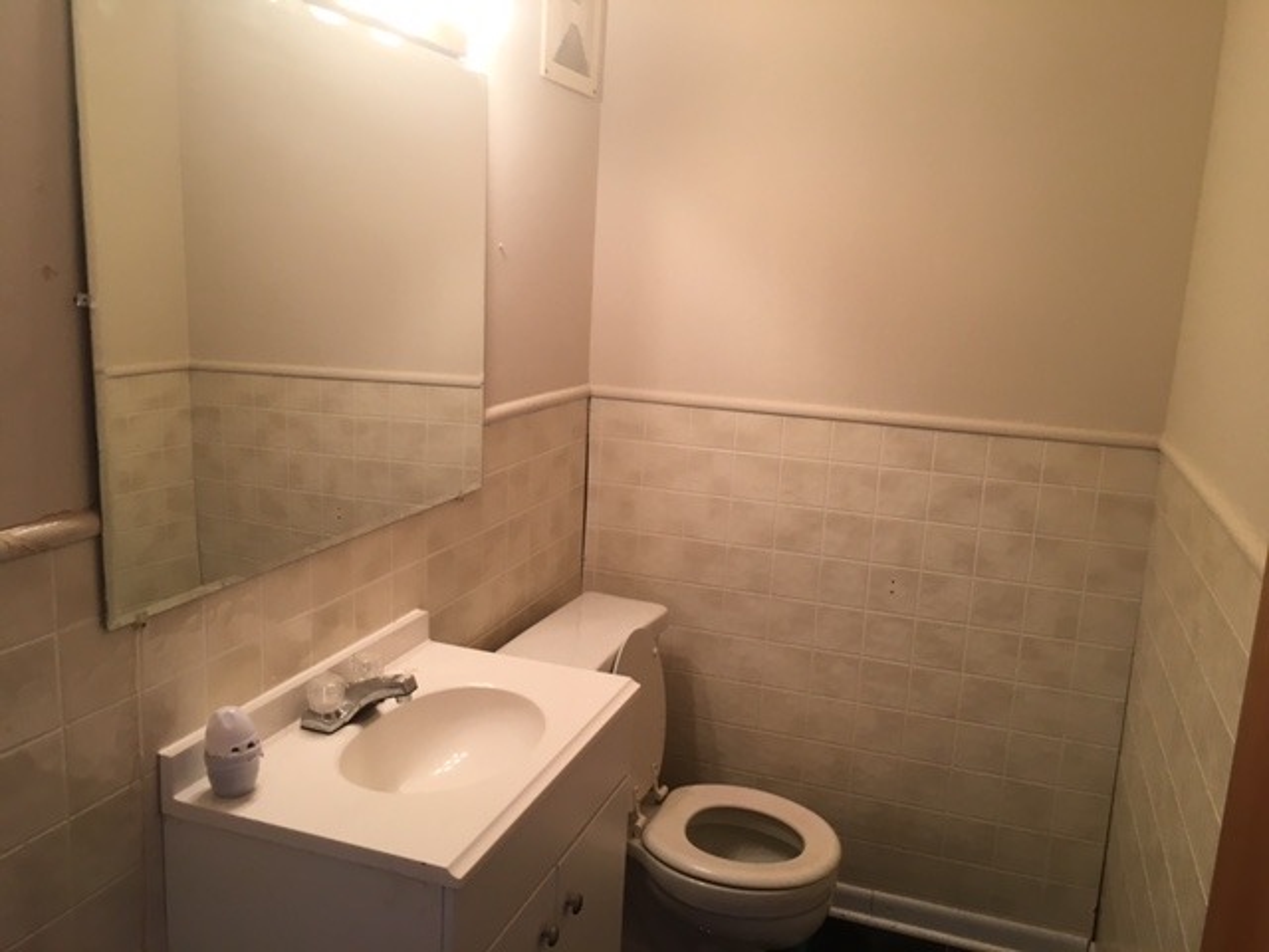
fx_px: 1063
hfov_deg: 61.7
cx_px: 634
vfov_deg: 48.2
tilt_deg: -10.5
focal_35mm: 29
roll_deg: -2.6
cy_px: 476
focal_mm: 4.15
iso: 32
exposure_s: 1/30
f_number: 2.2
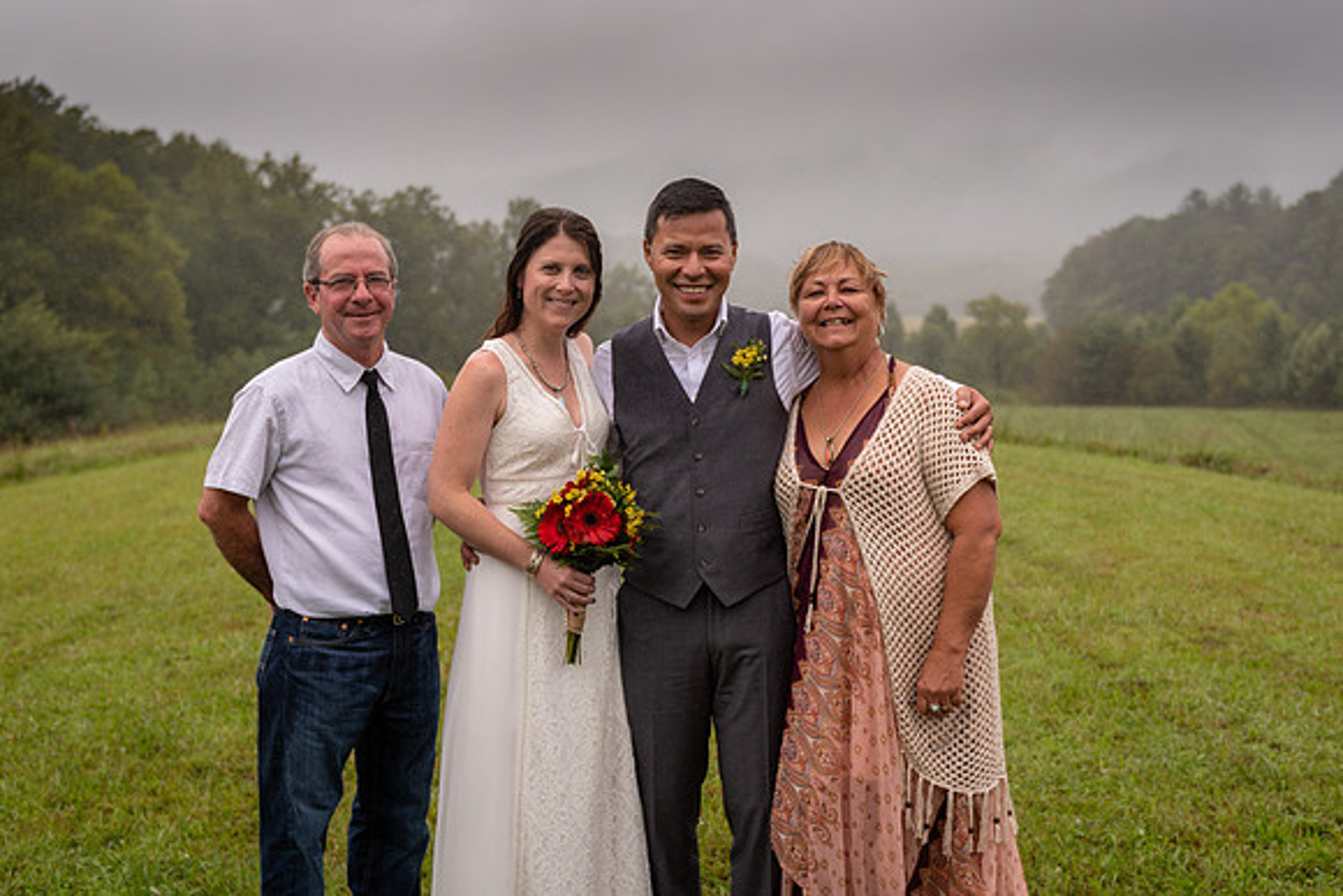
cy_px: 474
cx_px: 689
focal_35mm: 46
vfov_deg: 29.1
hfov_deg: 42.5
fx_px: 1726
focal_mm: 32
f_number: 2.8
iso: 250
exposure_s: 1/4000
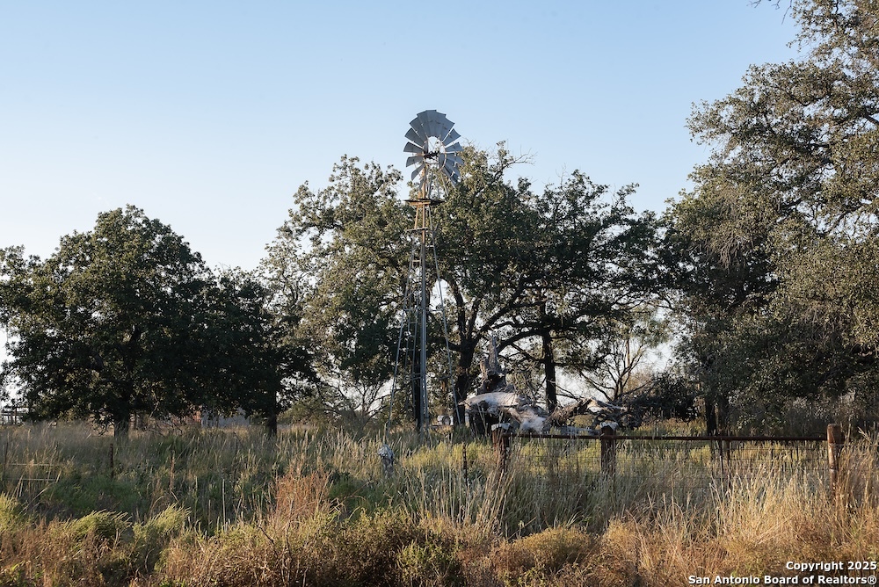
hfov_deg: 30.5
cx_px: 440
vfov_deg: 20.6
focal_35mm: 66
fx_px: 1612
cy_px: 294
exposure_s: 1/125
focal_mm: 66
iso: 400
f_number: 13
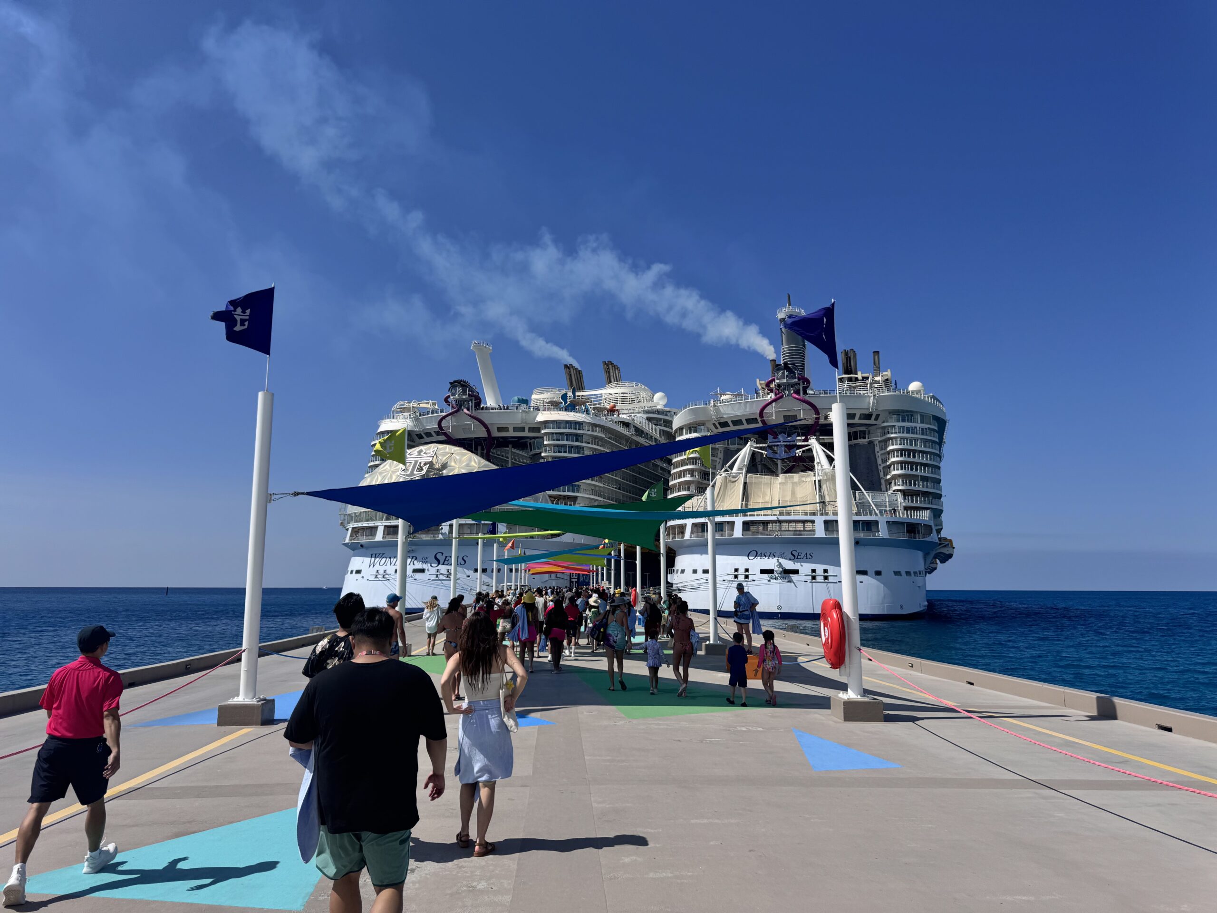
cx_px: 608
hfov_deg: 71.6
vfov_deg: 56.8
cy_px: 456
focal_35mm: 24
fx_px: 844
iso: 80
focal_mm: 6.76
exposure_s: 1/9009
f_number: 1.78
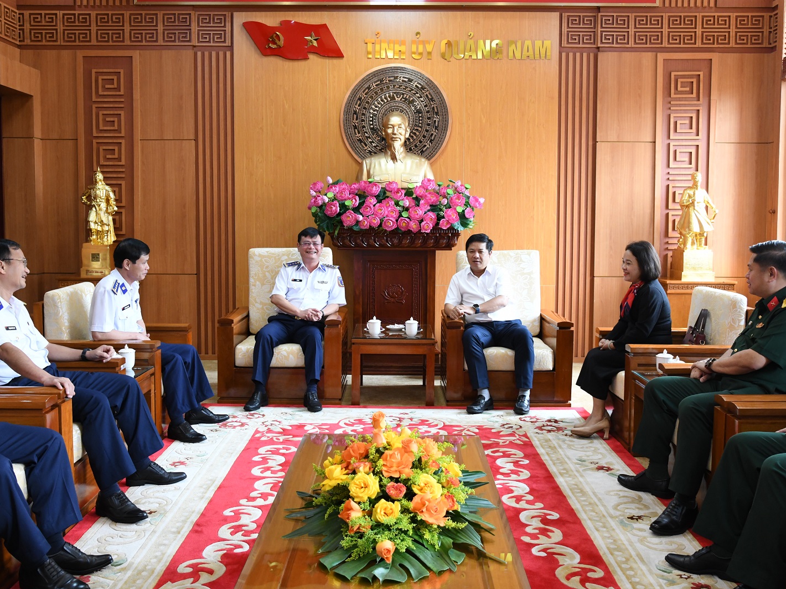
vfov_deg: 36.8
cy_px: 276
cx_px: 380
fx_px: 886
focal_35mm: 39
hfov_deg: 47.9
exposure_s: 1/60
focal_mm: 30
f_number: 8
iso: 2500
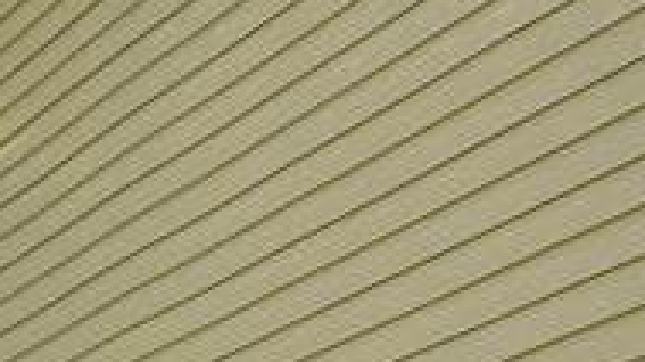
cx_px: 1355
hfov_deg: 9.4
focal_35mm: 213
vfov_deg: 5.7
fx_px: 3640
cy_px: 29
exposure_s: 1/200
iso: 100
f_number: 8
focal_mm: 20
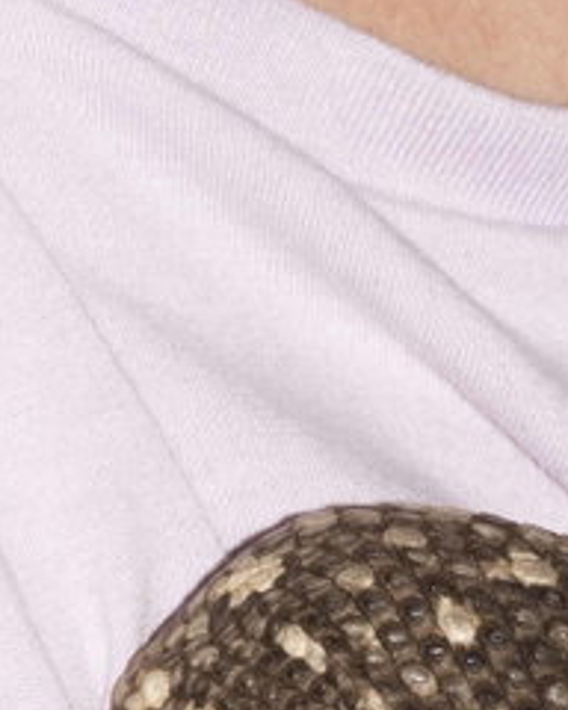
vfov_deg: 2.3
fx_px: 17945
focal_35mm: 854
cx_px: 1213
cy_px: 1198
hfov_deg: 1.8
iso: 500
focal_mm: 135
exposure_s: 1/125
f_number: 13
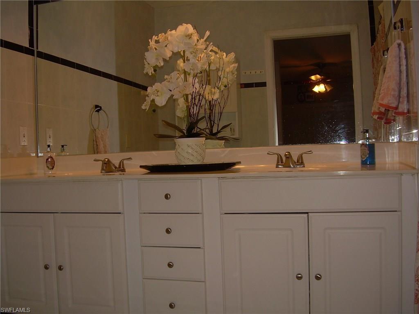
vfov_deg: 37.7
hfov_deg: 49.0
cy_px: 157
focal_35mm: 38
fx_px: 460
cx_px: 210
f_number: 2.8
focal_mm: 6.3
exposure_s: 1/60
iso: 50
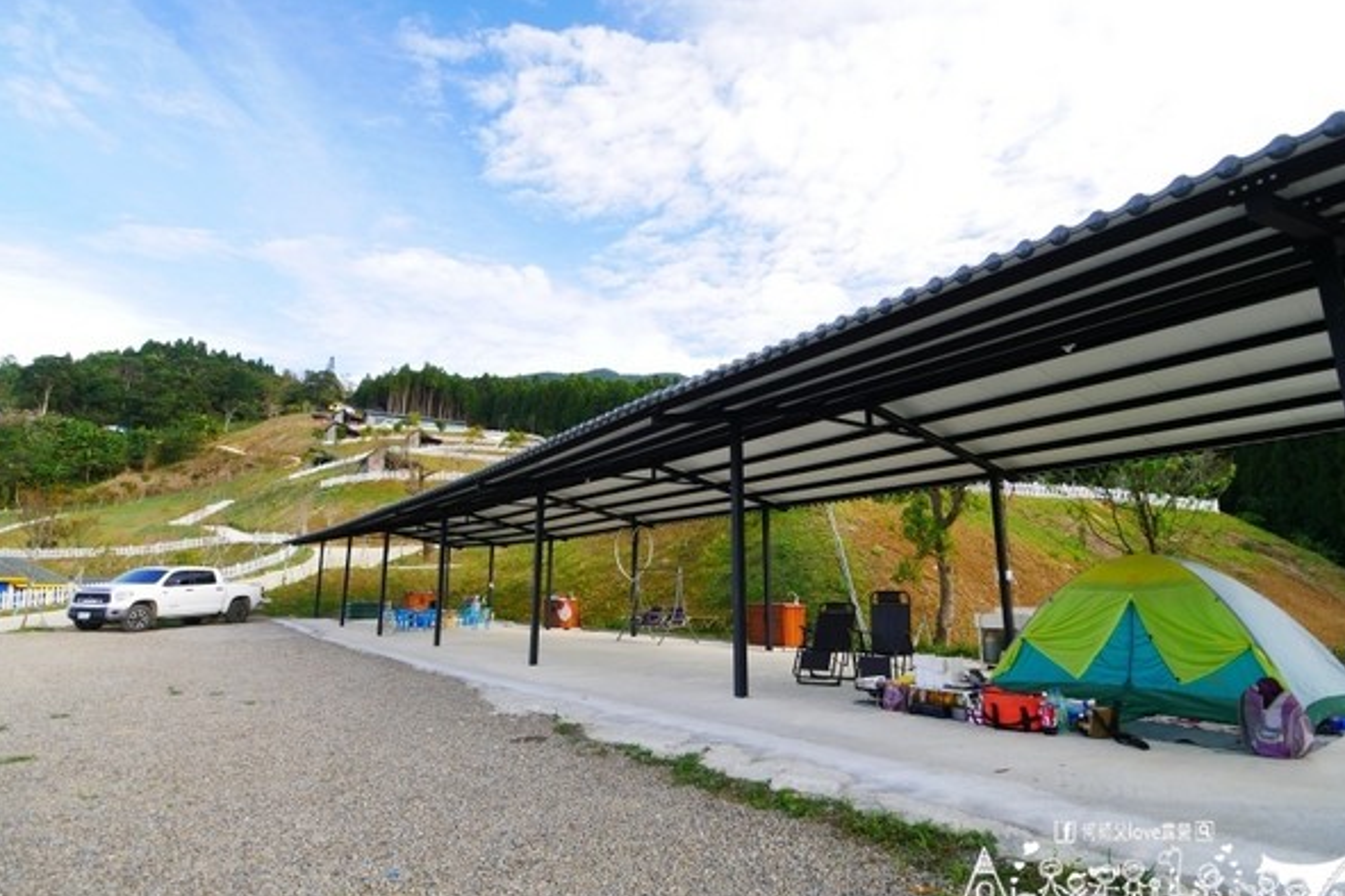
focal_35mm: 19
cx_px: 680
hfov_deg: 86.9
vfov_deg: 64.5
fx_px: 710
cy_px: 412
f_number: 4
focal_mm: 9
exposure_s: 1/125
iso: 200
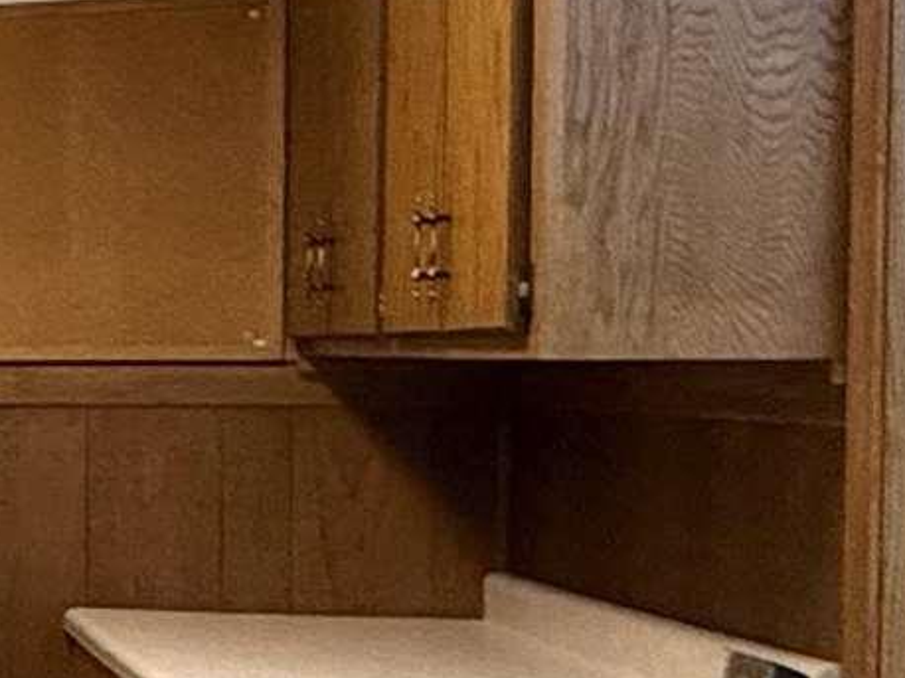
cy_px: 417
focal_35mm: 94
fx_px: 2456
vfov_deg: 15.7
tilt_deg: -1.4
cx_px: -1407
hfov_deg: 13.5
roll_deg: -0.1
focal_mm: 2.22
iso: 400
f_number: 2.2
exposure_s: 1/60
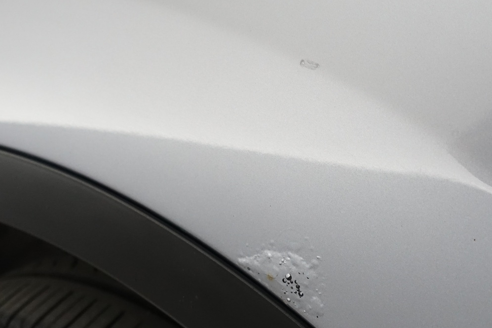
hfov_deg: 49.4
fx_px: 533
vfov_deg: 34.1
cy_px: 138
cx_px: 282
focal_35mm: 39
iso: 1000
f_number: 2.5
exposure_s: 1/100
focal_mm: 8.8
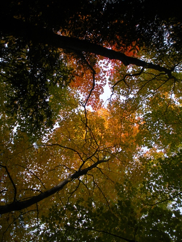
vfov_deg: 51.4
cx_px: 91
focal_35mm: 36
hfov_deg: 39.7
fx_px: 252
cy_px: 121
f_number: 3.5
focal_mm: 6.3
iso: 64
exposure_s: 1/395
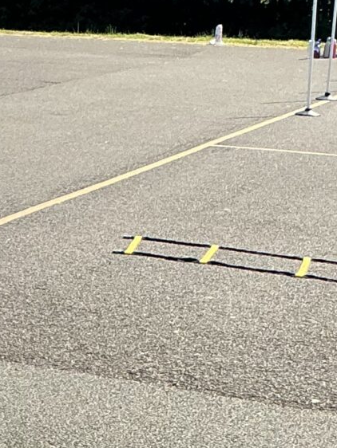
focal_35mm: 132
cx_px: -224
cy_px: 213
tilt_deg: -9.3
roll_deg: -1.2
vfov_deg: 14.9
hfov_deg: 10.7
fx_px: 1712
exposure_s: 1/1121
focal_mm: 3
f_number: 1.8
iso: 25
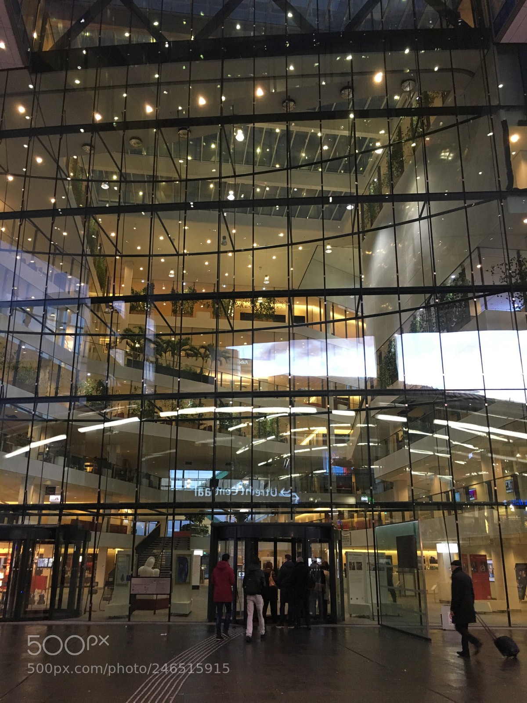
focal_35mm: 29
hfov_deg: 48.2
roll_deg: +0.5
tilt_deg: +17.7
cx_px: 264
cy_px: 352
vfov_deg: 61.7
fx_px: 589
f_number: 2.2
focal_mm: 4.15
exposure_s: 1/33
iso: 160
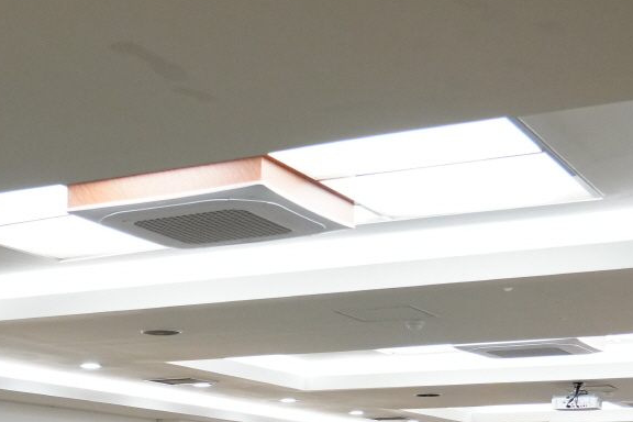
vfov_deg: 16.6
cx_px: 151
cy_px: 625
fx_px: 1319
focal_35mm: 75
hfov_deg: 26.6
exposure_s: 1/200
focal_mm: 24
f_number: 4
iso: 2500
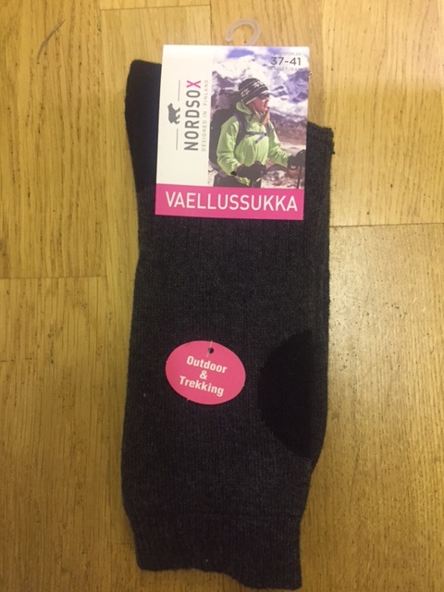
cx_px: 222
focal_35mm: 29
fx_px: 496
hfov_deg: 48.2
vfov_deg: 61.7
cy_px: 296
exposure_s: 1/33
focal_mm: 4.15
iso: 250
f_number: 2.2
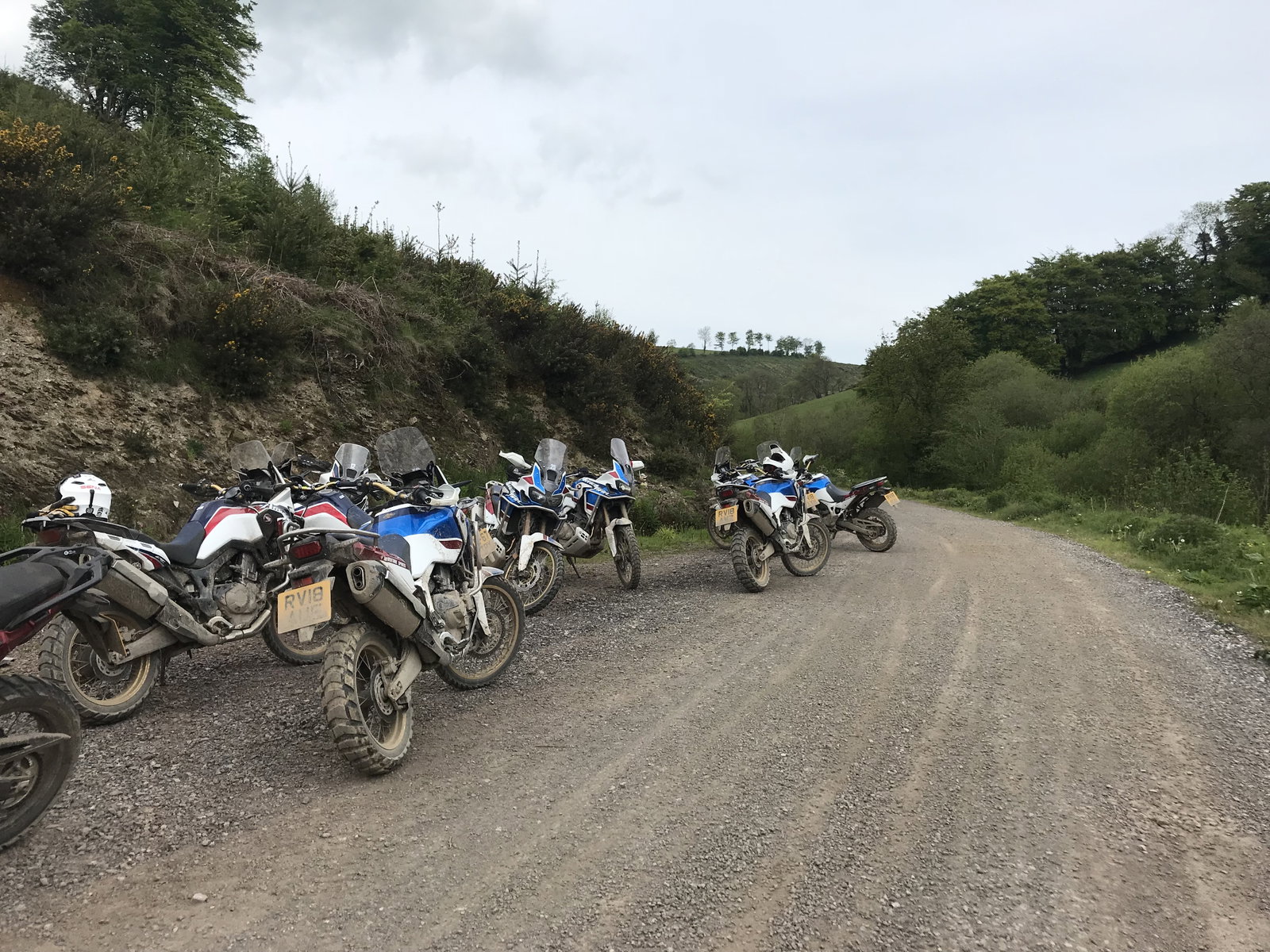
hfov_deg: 63.4
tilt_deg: -1.0
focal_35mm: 28
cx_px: 635
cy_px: 476
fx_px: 1027
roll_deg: -1.8
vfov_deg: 49.7
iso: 20
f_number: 1.8
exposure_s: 1/2817
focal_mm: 3.99
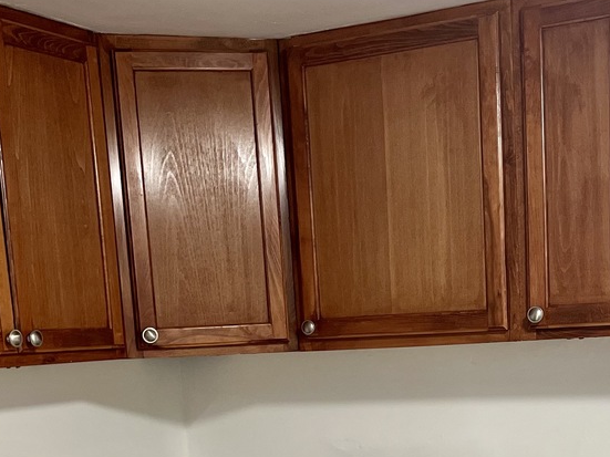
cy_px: 503
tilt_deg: -9.0
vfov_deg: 20.6
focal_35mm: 68
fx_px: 1198
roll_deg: +3.5
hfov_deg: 28.5
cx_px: 382
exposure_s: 1/60
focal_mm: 5.7
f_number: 1.5
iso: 200
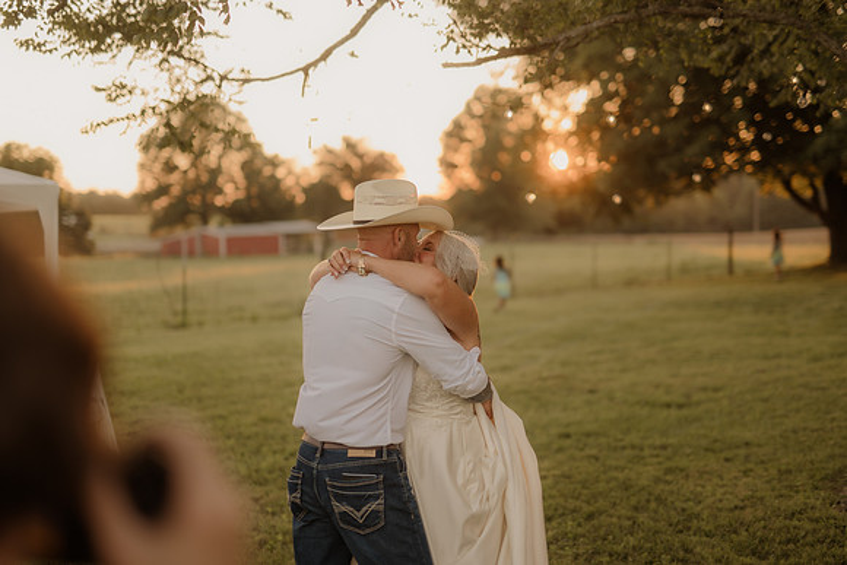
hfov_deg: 39.6
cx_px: 424
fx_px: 1177
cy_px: 282
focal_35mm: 50
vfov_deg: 27.0
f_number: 2.8
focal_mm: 50
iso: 200
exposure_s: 1/400
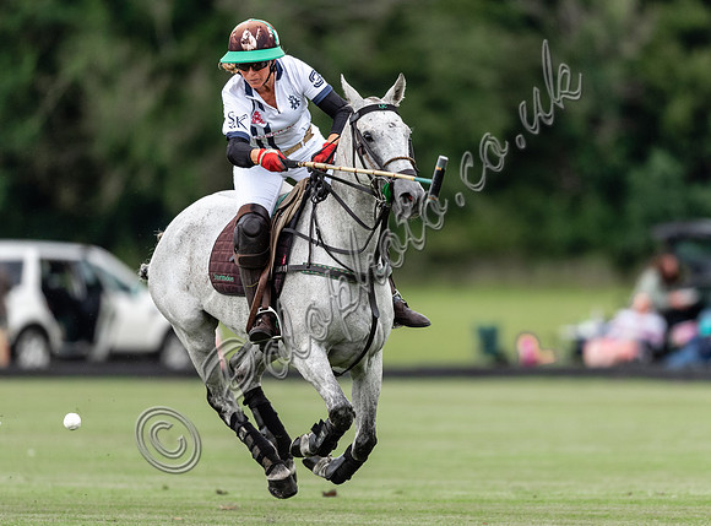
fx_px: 13870
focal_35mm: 679
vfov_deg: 2.2
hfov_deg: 2.9
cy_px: 280
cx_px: 361
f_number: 4
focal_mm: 500
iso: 800
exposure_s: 1/1600
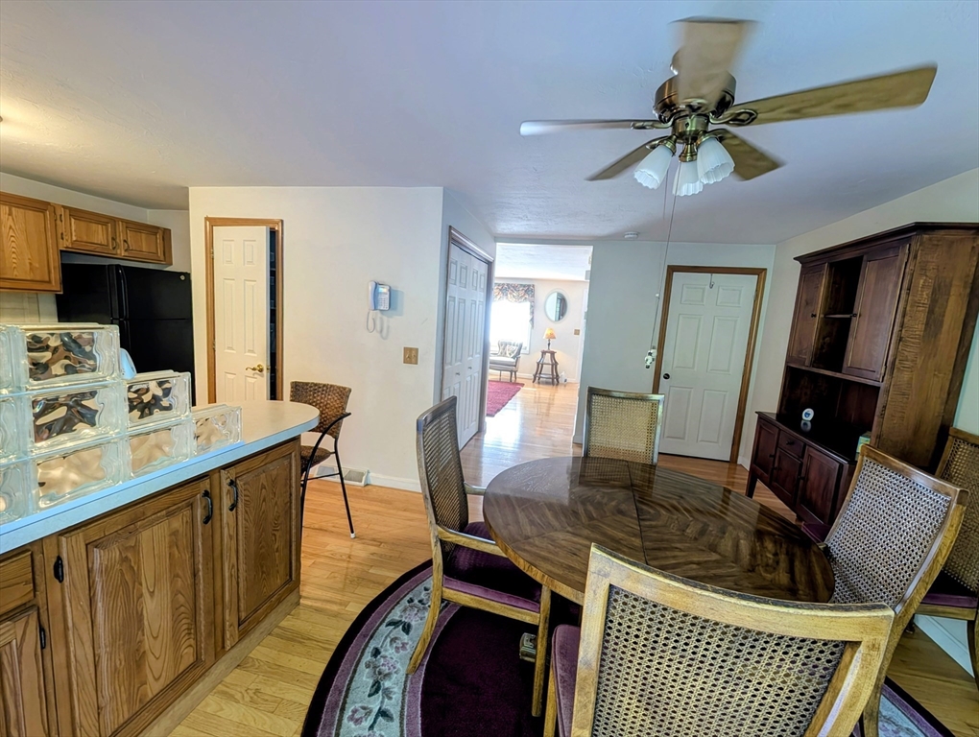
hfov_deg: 110.5
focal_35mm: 12
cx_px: 490
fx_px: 340
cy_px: 368
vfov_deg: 94.6
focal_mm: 2.02
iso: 83
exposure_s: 1/23.8
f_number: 1.7
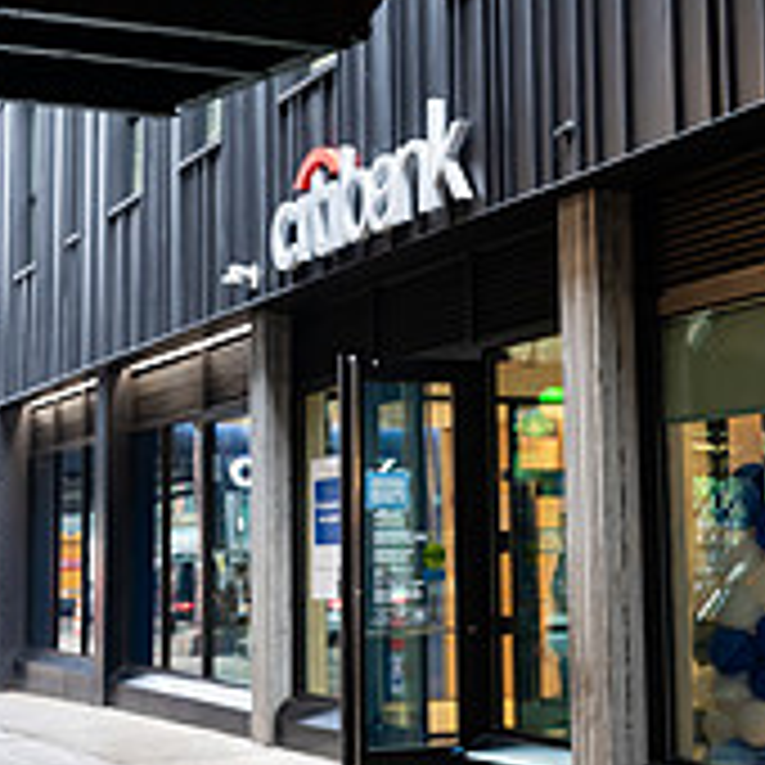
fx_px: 1850
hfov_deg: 23.4
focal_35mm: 74
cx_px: 413
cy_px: 265
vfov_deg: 23.3
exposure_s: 1/10
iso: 100
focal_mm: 25.5
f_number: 4
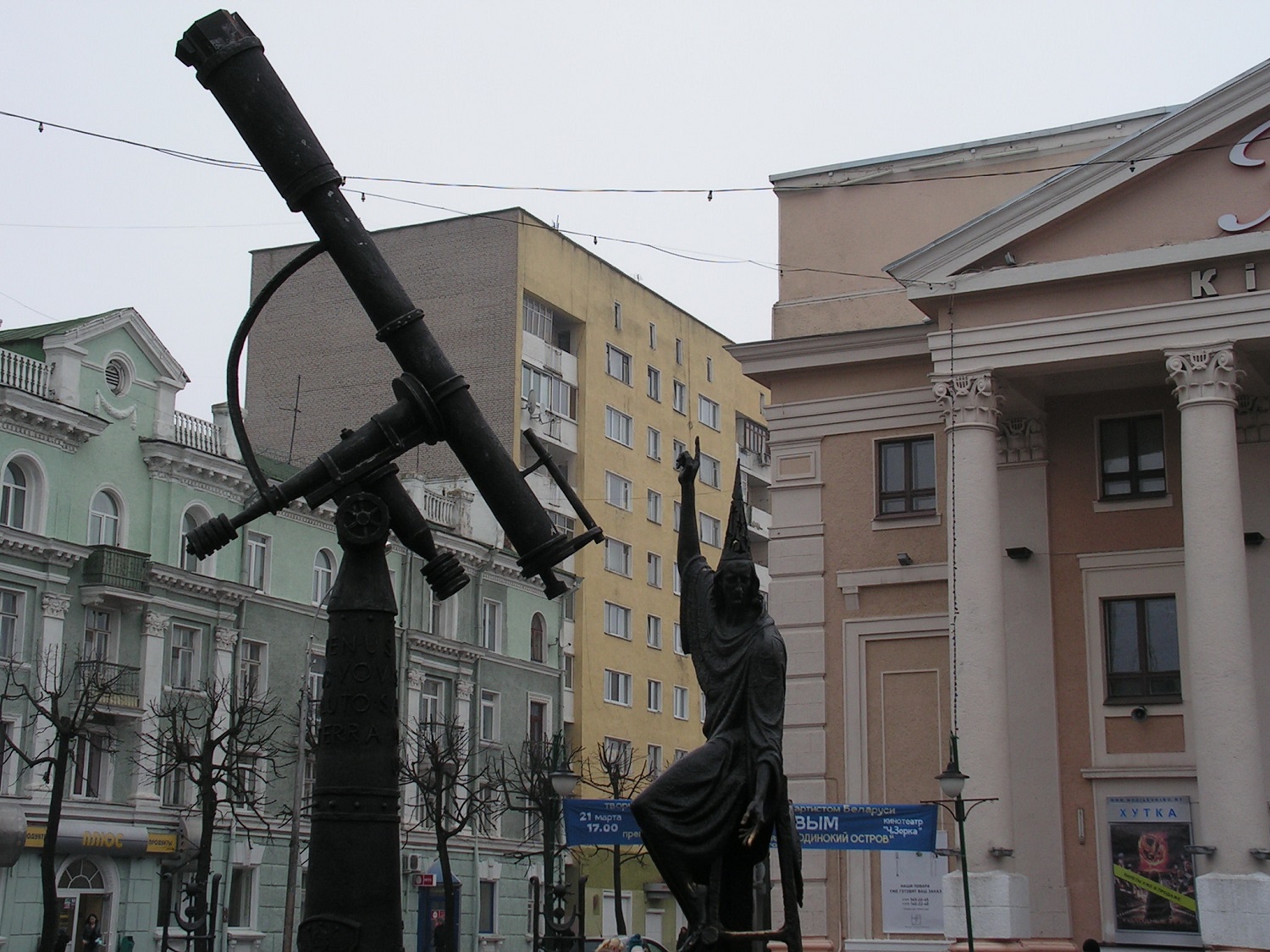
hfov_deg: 34.9
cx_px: 635
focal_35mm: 55
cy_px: 476
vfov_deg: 26.6
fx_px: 2018
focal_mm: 9.2
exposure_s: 1/400
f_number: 4.8
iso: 64
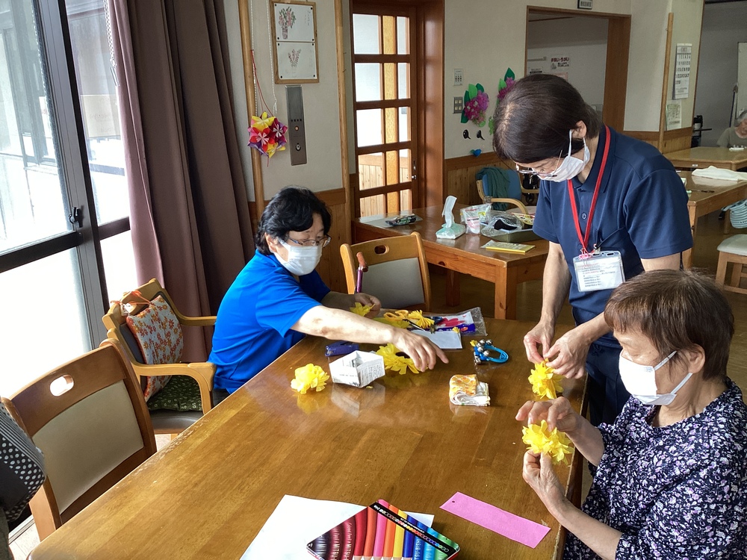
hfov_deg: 58.4
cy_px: 280
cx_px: 374
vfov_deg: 45.4
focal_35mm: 31
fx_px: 669
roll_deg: +1.1
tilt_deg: -16.1
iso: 80
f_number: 2.4
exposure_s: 1/100
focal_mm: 3.3
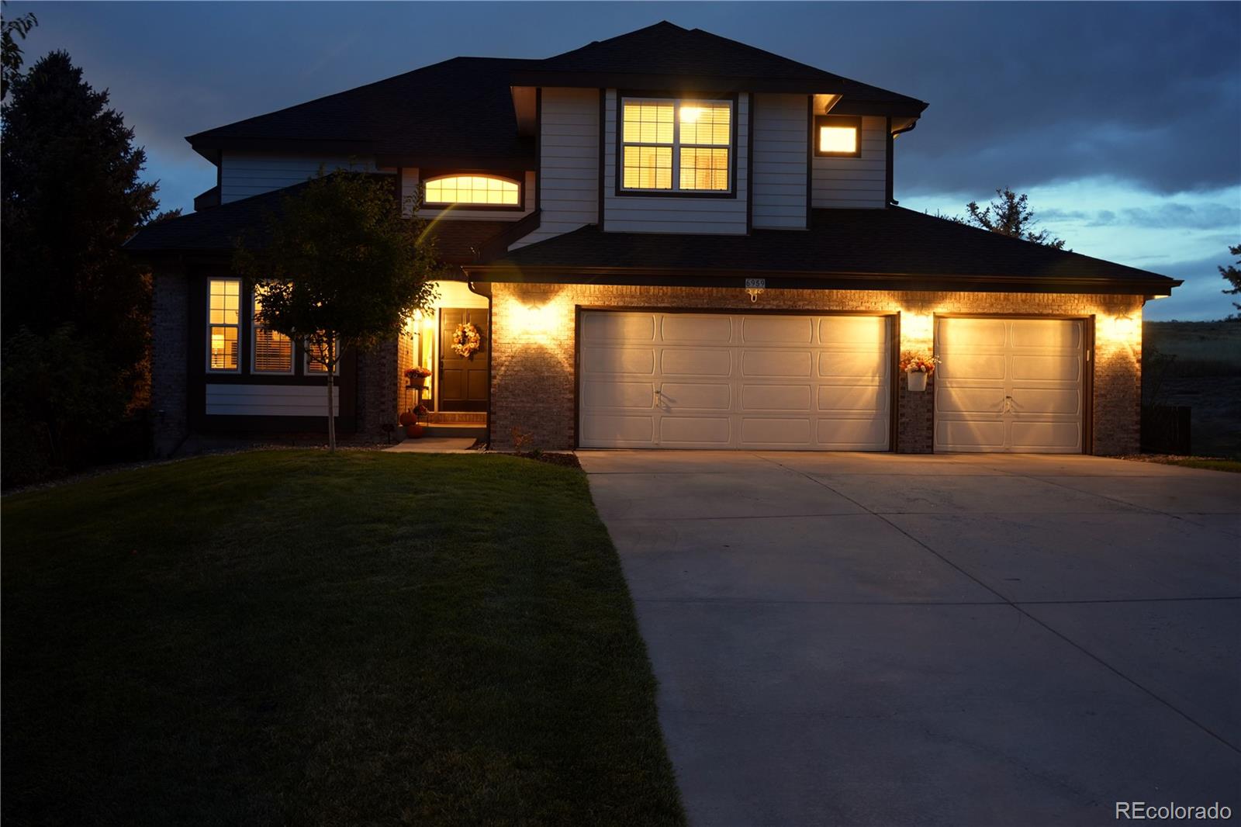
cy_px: 414
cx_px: 620
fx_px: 1137
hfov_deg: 57.2
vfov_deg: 40.0
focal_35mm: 33
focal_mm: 33
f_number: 8
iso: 800
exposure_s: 2
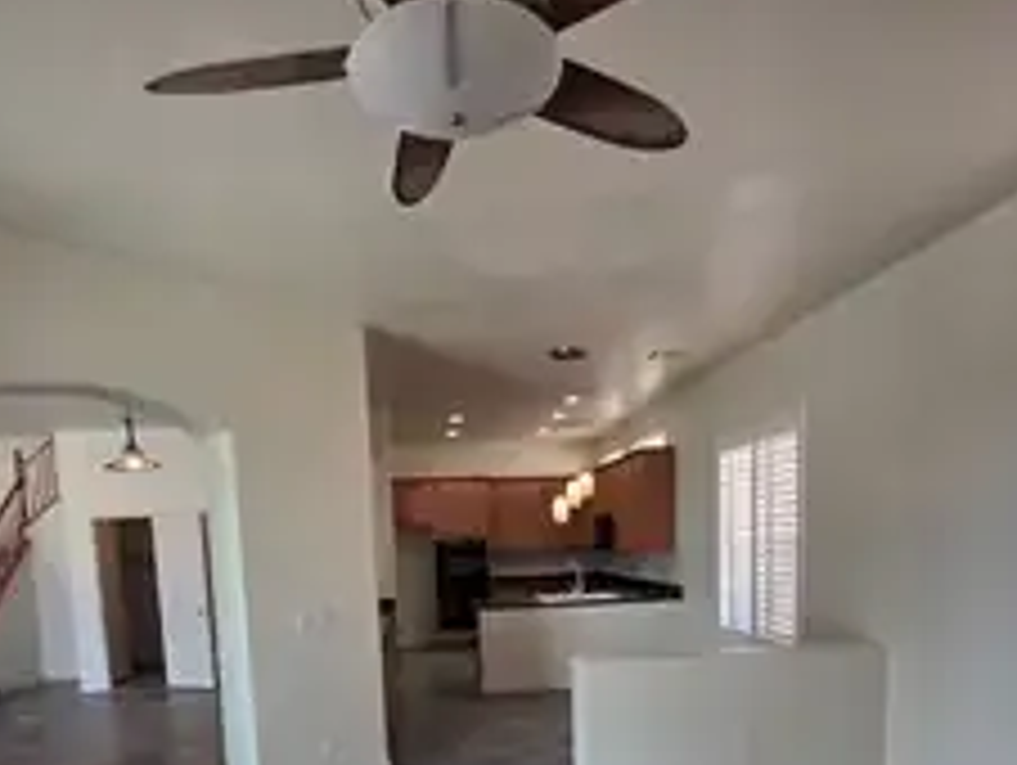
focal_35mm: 23
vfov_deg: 54.4
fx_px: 676
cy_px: 626
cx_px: 486
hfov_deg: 73.8
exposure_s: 1/120
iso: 160
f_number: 1.9
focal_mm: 2.2
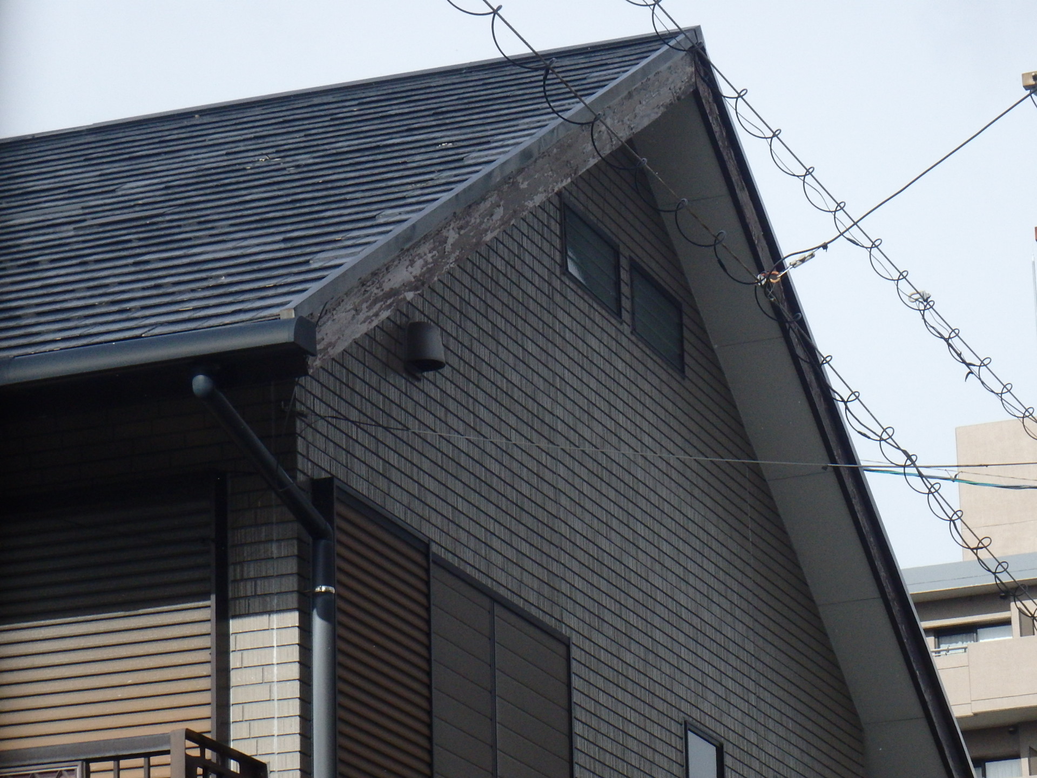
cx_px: 518
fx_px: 4194
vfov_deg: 10.6
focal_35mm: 140
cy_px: 389
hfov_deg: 14.1
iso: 500
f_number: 5.9
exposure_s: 1/2000
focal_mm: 25
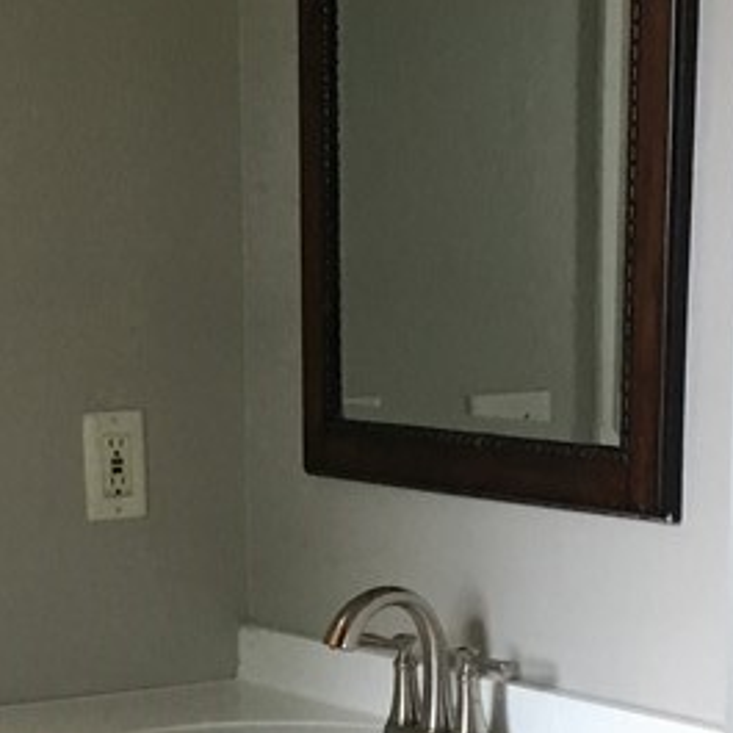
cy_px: 813
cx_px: 304
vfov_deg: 15.9
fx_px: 2539
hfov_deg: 16.4
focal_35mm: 106
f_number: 2.4
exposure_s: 1/30
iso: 80
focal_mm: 3.3
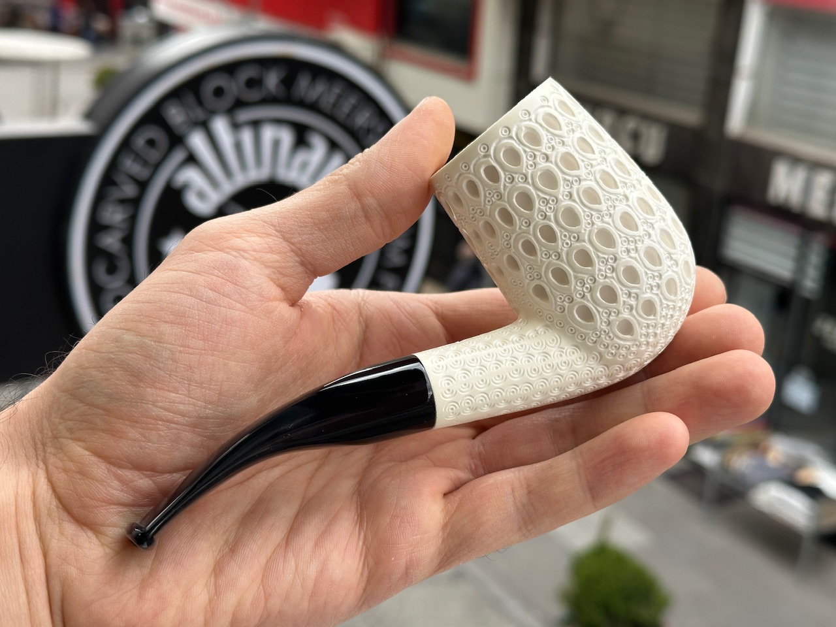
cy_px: 314
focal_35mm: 48
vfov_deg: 30.3
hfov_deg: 39.7
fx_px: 1159
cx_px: 418
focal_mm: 6.86
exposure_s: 1/604
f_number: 1.78
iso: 64
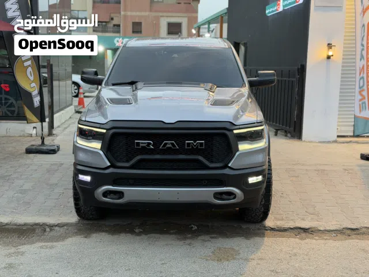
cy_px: 138
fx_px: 512
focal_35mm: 48
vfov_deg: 30.3
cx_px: 184
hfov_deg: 39.7
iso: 80
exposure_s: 1/100
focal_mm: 6.76
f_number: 1.78
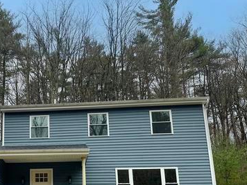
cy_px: 157
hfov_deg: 39.7
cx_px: 36
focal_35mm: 45
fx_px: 321
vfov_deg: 31.1
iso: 80
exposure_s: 1/489
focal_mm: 6.86
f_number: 1.78
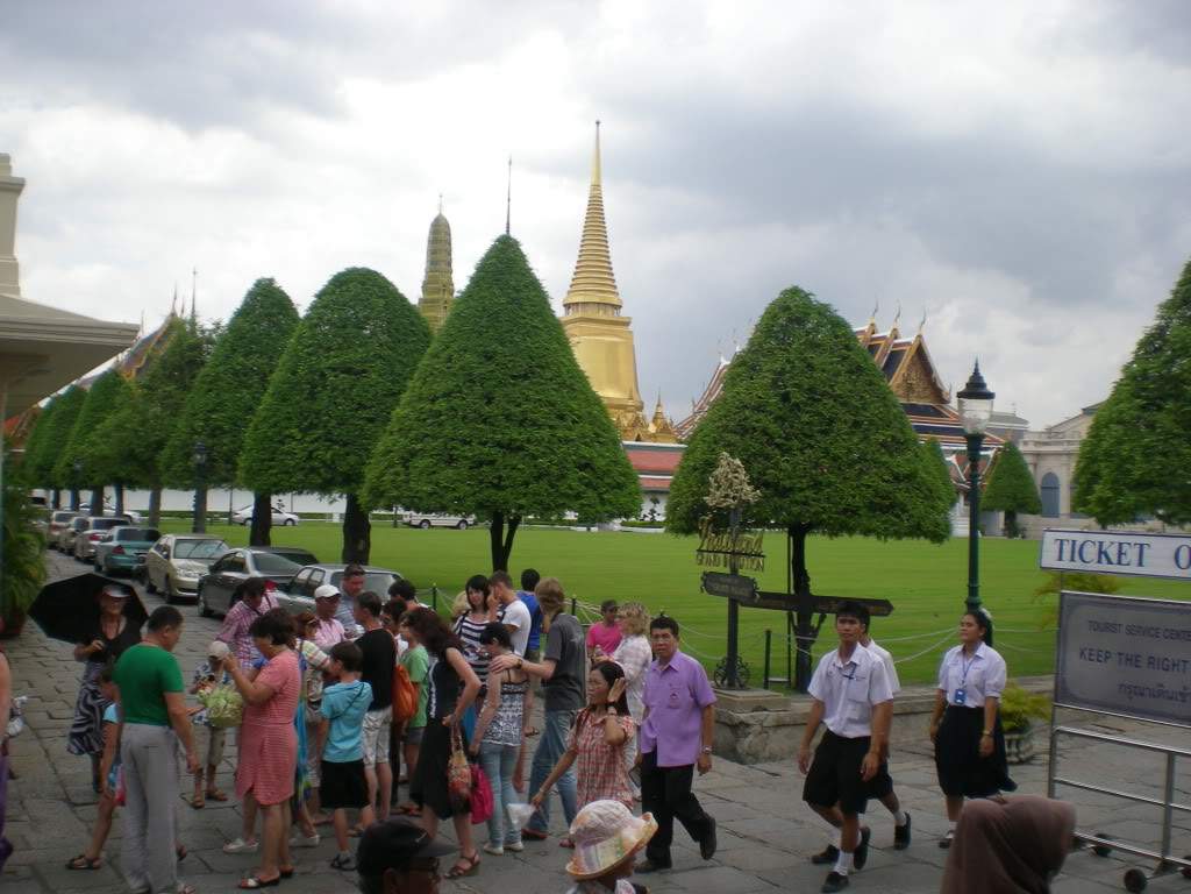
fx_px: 1307
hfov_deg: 49.0
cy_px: 447
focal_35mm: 38
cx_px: 596
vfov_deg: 37.7
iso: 50
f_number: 4.6
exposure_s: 1/265
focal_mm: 6.3
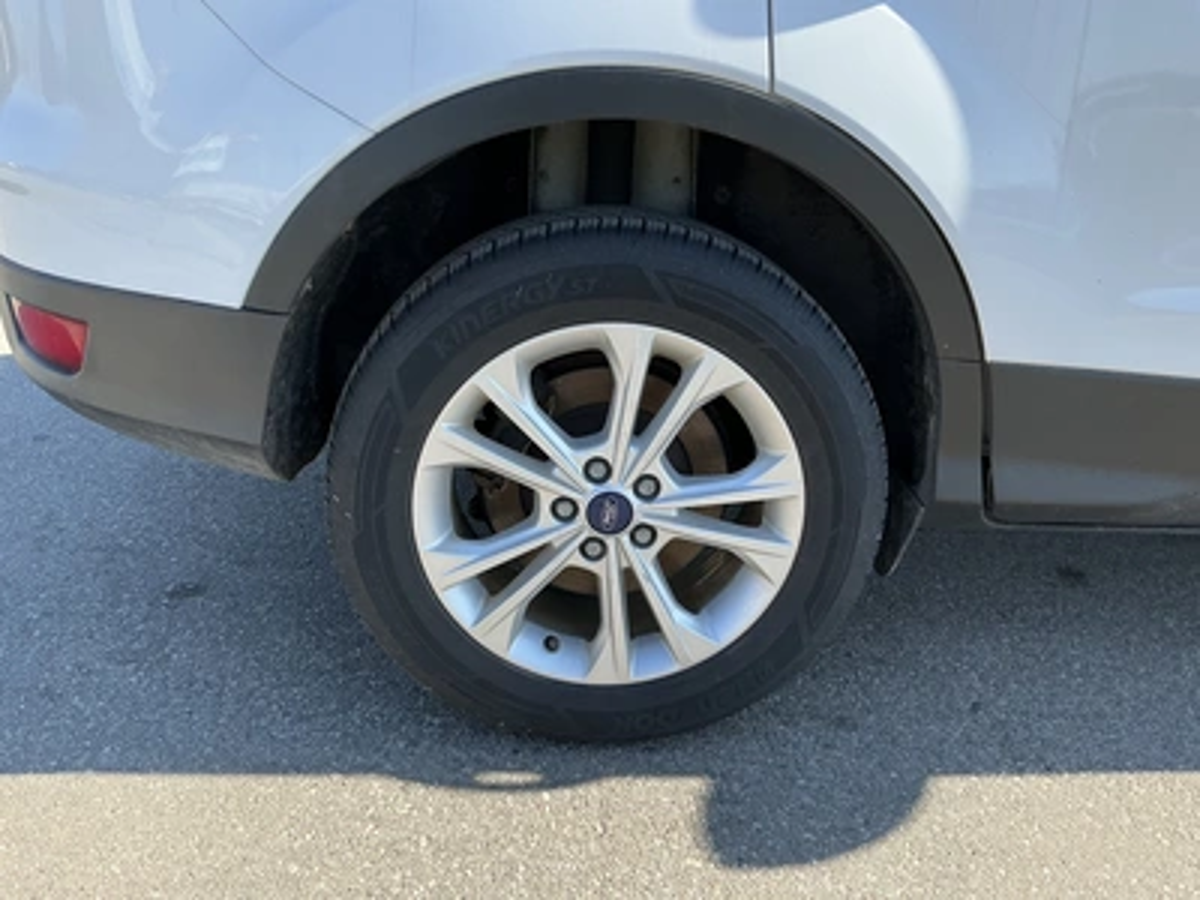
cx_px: 600
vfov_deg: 49.7
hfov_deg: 63.4
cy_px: 450
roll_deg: -5.6
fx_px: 971
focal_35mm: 28
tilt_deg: -19.6
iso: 25
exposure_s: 1/529
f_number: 1.8
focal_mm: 3
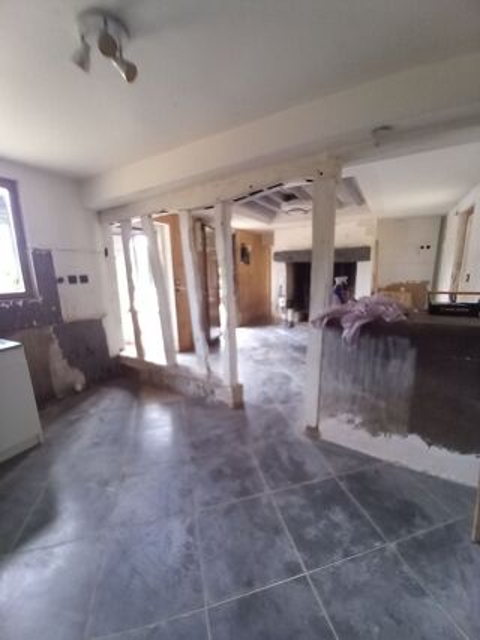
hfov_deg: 89.9
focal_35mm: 13
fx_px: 240
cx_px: 240
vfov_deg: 106.2
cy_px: 320
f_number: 2.2
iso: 250
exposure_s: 1/50
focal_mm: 1.13
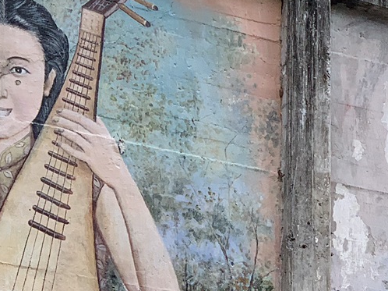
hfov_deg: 9.4
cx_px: 387
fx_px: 2341
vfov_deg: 7.1
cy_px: 138
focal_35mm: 209
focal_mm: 6
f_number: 2.4
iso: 16
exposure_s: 1/631
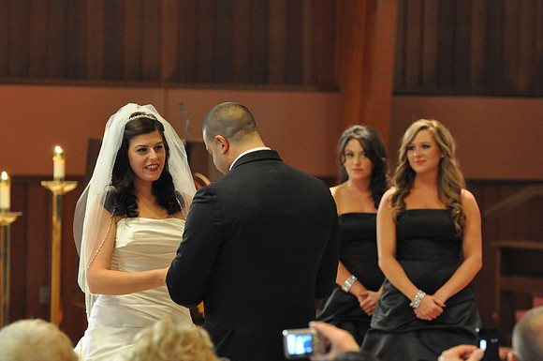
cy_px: 180
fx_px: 3050
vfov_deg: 6.8
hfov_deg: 10.2
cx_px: 272
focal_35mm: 202
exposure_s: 1/30
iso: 2500
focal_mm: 135
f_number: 2.8
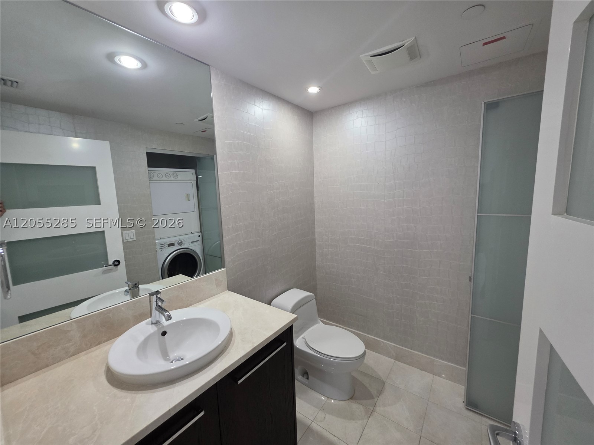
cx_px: 297
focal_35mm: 13
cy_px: 222
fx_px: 223
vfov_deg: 89.9
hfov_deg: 106.2
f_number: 1.9
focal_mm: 2.2
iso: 320
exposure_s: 1/60
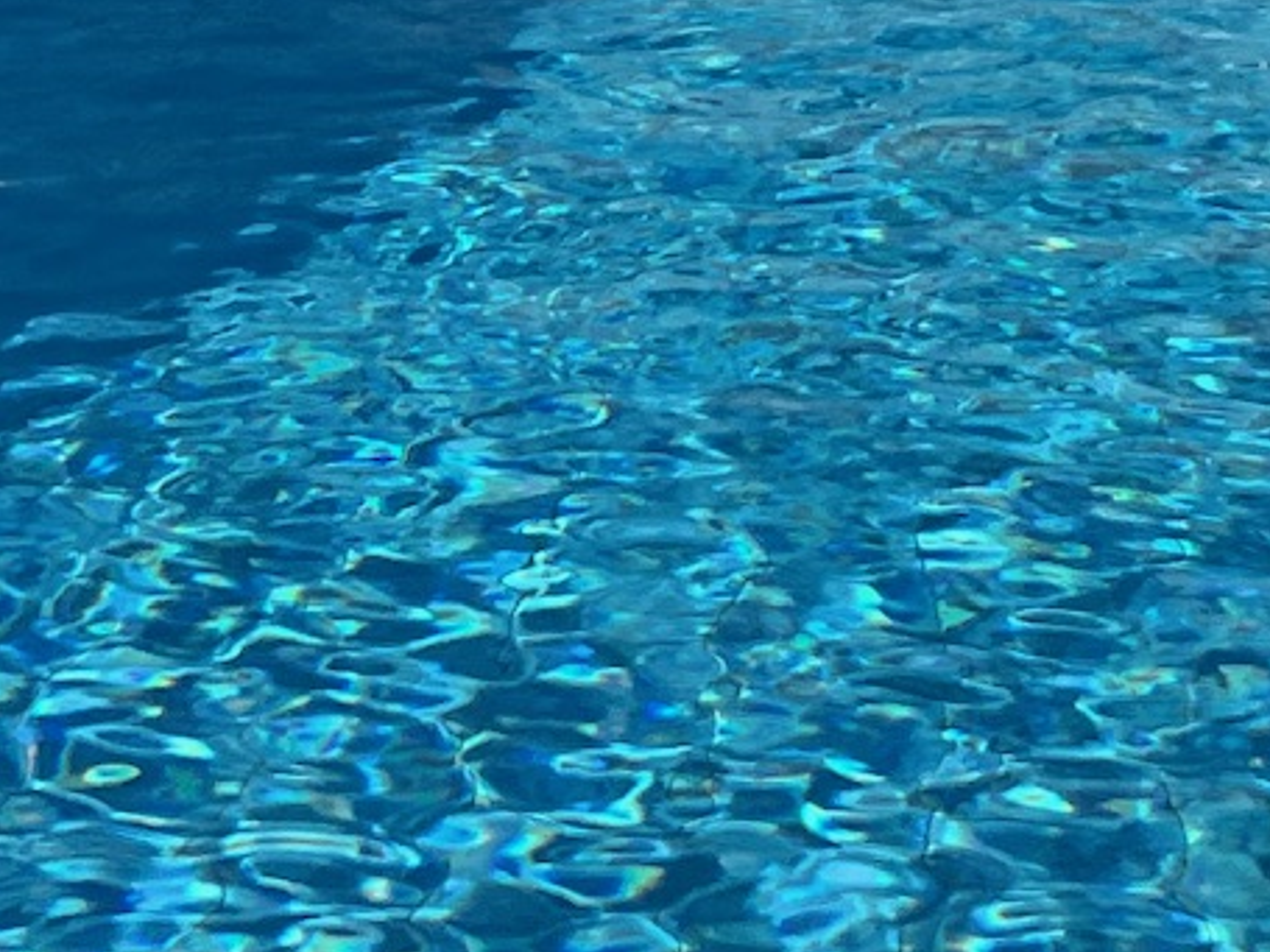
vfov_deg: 11.9
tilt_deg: -7.8
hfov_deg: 16.8
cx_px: 846
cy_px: -600
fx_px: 4291
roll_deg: -1.6
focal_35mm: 117
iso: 50
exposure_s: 1/6993
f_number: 1.5
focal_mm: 5.7
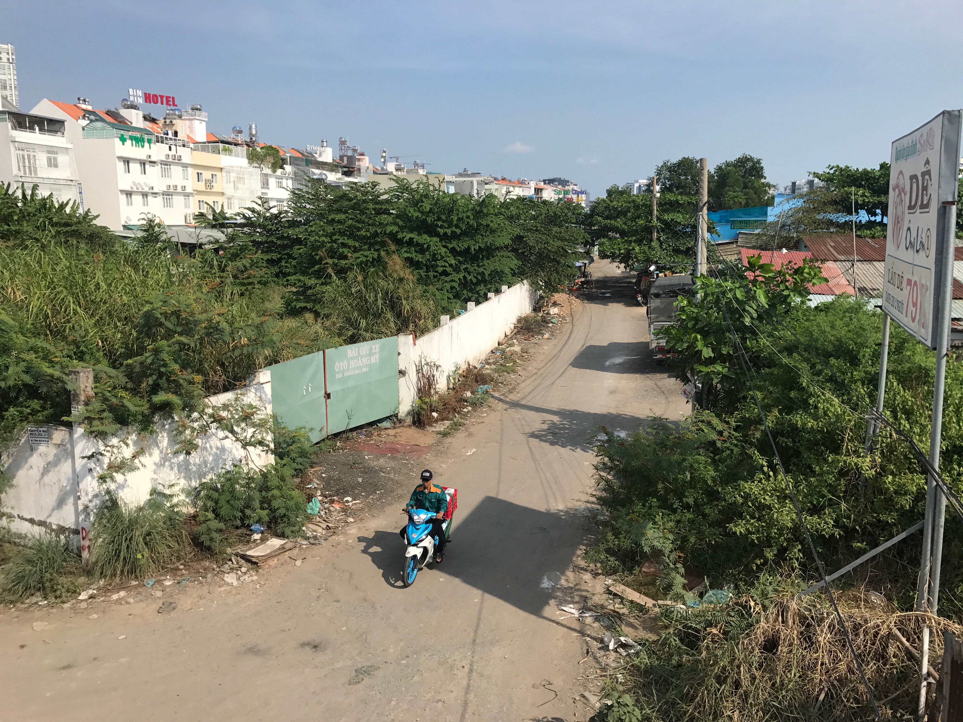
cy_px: 361
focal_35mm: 28
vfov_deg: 49.7
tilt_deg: -9.0
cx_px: 482
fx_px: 779
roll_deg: +0.2
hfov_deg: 63.4
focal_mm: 3.99
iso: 20
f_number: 1.8
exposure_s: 1/2994
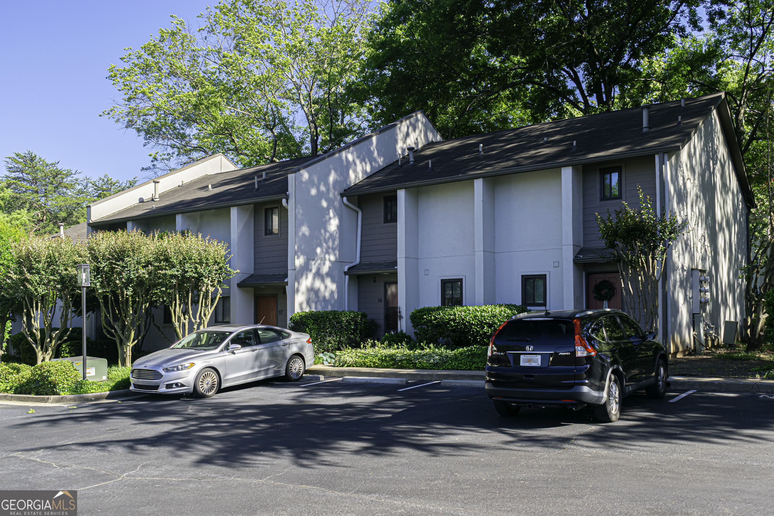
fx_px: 709
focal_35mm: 33
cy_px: 258
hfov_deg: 57.2
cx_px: 387
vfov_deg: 40.0
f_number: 8
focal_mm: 22
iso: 200
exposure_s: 1/250
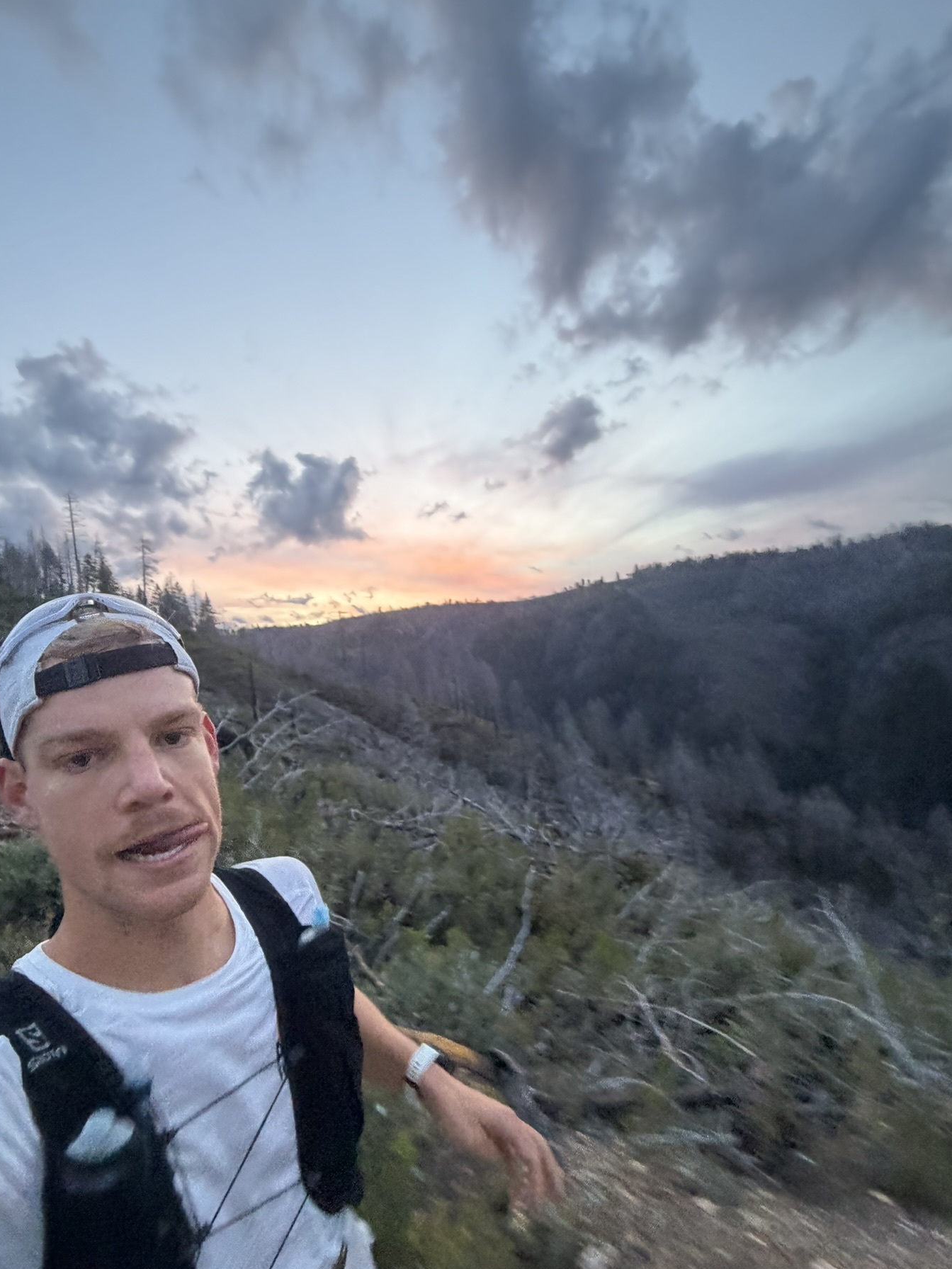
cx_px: 437
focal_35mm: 16
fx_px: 587
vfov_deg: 94.5
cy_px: 653
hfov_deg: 78.0
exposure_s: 1/99
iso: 320
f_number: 2.2
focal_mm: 2.22
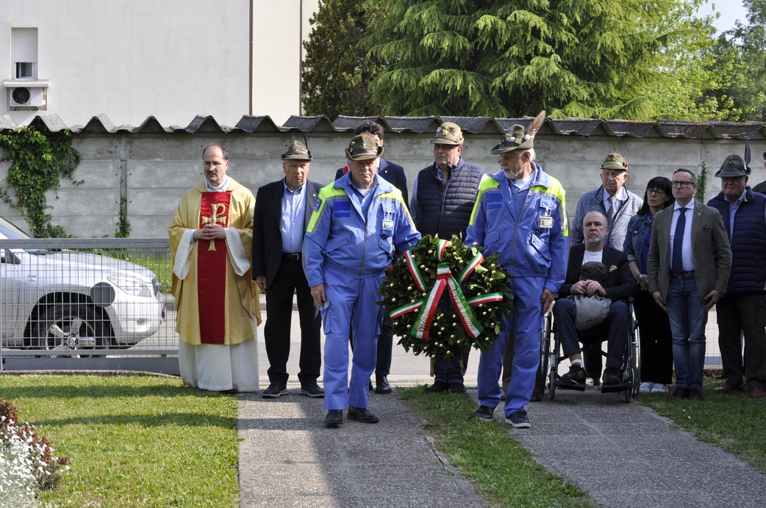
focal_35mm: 82
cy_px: 254
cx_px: 383
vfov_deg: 16.5
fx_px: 1753
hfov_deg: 24.6
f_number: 8
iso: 200
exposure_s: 1/200
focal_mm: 55
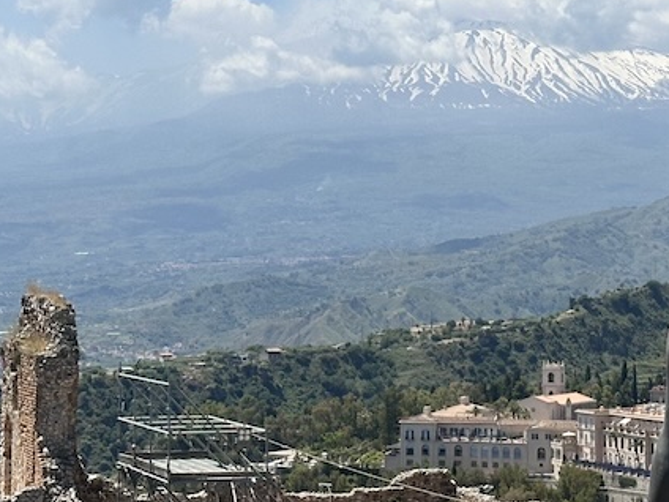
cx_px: 412
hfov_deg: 14.5
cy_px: 112
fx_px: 2628
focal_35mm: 136
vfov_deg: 10.9
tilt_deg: +4.6
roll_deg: -0.4
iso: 64
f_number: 1.78
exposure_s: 1/6623
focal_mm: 6.86
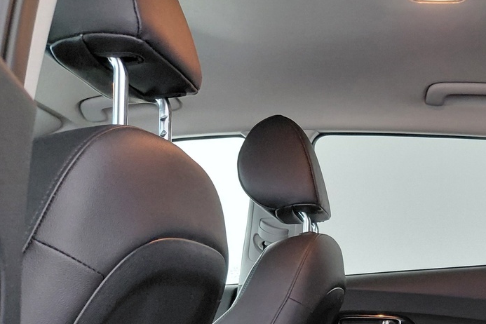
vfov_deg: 23.4
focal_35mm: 54
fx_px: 729
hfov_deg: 33.2
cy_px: 366
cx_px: 504
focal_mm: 4.69
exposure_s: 1/30
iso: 400
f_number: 1.8
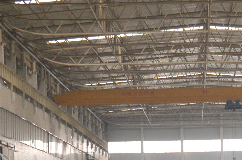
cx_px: 214
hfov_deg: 11.9
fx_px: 1154
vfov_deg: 7.9
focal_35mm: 172
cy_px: 206
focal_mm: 29
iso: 500
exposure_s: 1/80
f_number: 4
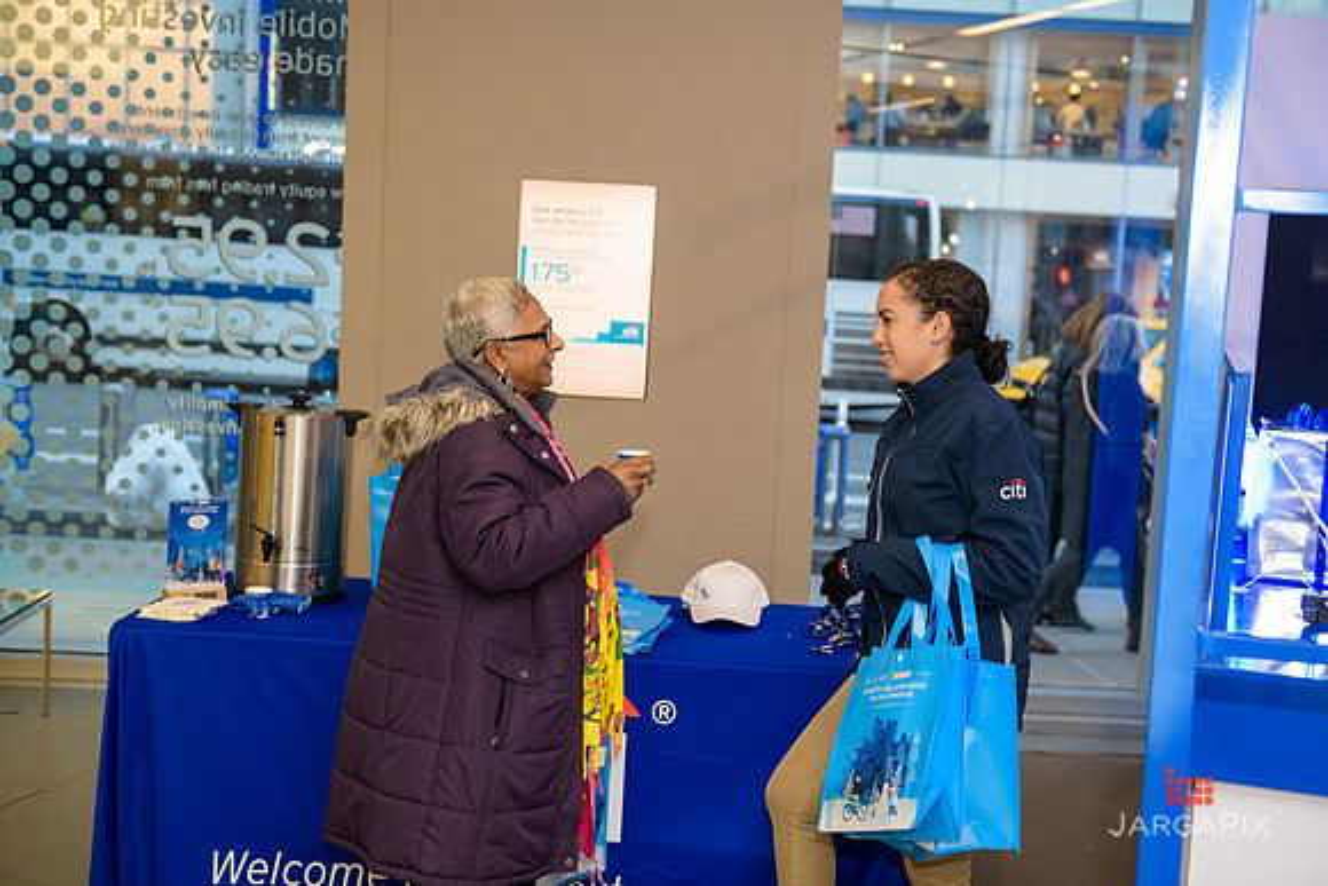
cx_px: 664
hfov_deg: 43.6
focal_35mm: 45
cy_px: 443
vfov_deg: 29.9
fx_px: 1660
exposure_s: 1/125
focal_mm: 45
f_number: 3.2
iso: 800
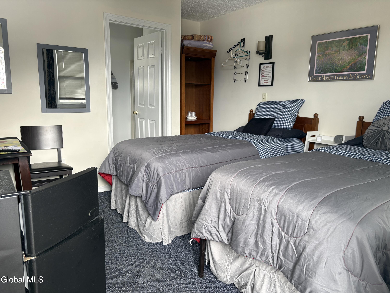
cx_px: 195
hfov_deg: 67.3
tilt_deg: -9.0
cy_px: 146
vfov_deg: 53.1
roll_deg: -1.0
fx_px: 293
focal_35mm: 26
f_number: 1.6
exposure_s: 1/121
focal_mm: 5.96
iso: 125
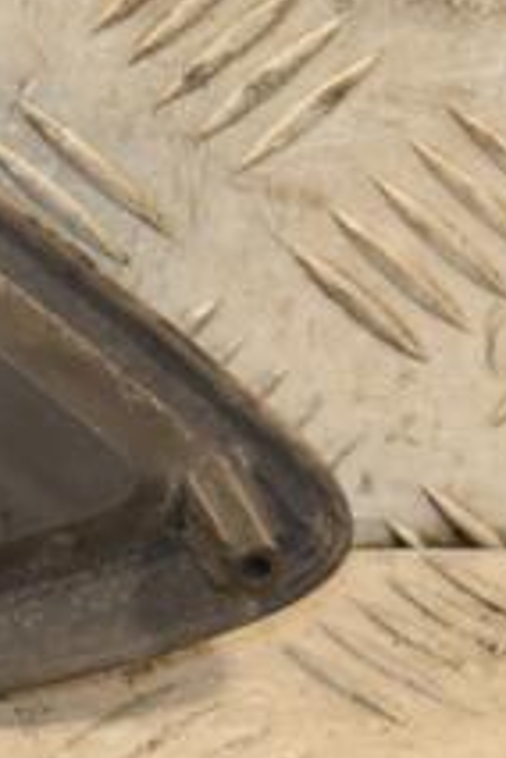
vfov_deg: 5.4
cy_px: 399
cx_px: -257
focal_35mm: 380
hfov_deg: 3.6
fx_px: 8011
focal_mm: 90
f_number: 5.6
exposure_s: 1/100
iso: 800
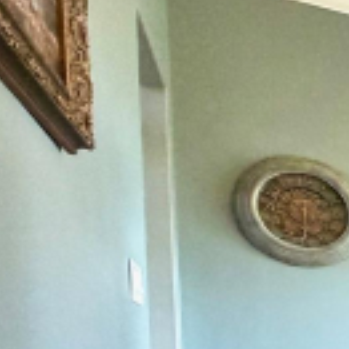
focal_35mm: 63
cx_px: 851
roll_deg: +1.4
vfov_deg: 24.7
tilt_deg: -2.3
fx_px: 719
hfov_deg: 14.9
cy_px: 416
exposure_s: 1/120
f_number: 2.2
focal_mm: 2.22
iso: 320
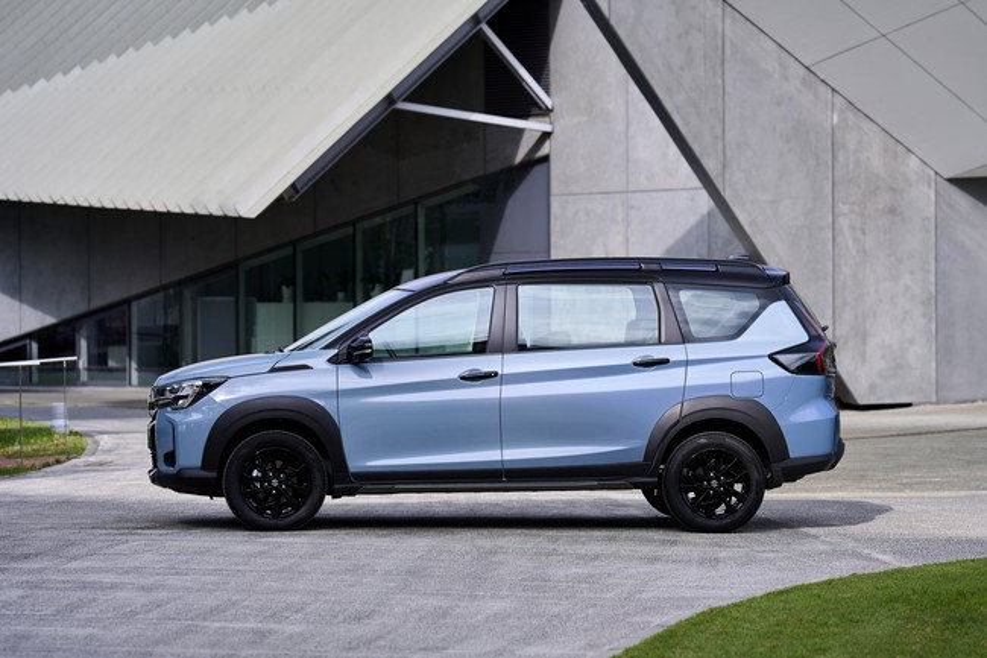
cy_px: 329
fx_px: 3700
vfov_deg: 10.2
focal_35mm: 135
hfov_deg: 15.2
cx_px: 494
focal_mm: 135
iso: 250
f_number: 4
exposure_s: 1/1000
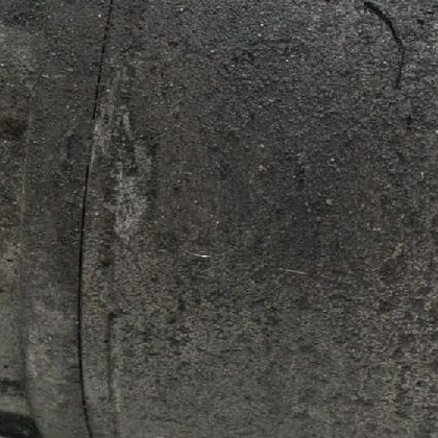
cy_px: 95
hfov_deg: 8.4
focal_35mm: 206
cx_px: 497
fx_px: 2949
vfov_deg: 8.5
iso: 176
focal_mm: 5.43
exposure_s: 1/100
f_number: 1.89
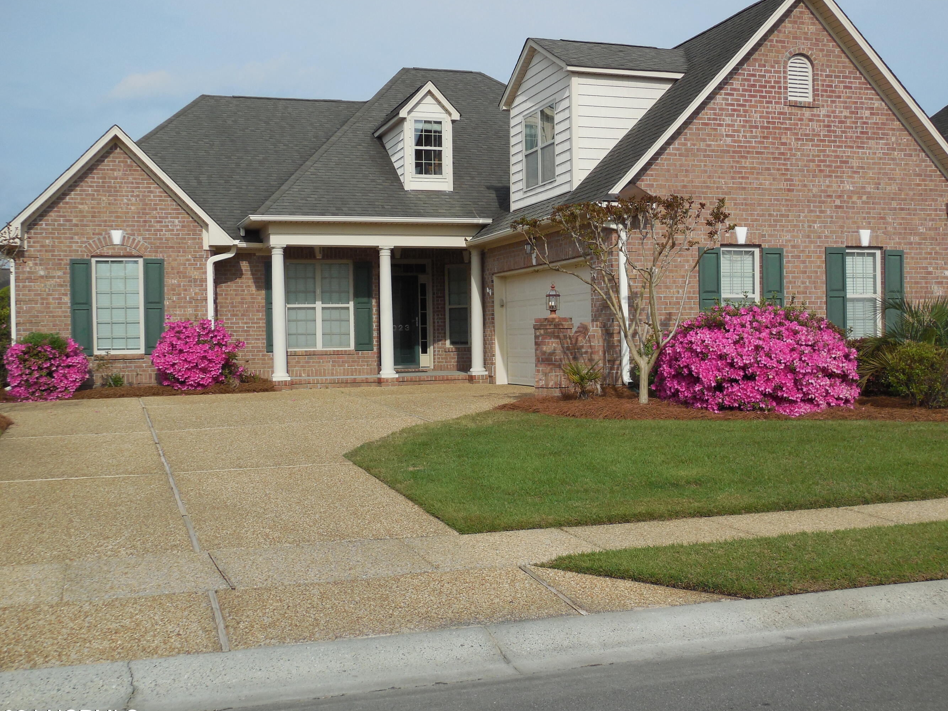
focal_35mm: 45
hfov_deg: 42.1
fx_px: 1232
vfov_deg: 32.2
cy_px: 355
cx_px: 505
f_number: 7.1
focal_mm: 7.1
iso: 125
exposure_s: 1/500
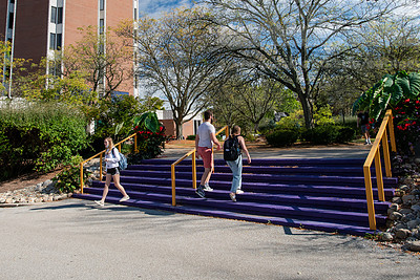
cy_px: 85
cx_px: 186
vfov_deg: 44.1
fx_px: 338
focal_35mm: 29
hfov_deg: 63.5
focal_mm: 20
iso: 500
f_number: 7.1
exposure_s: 1/320
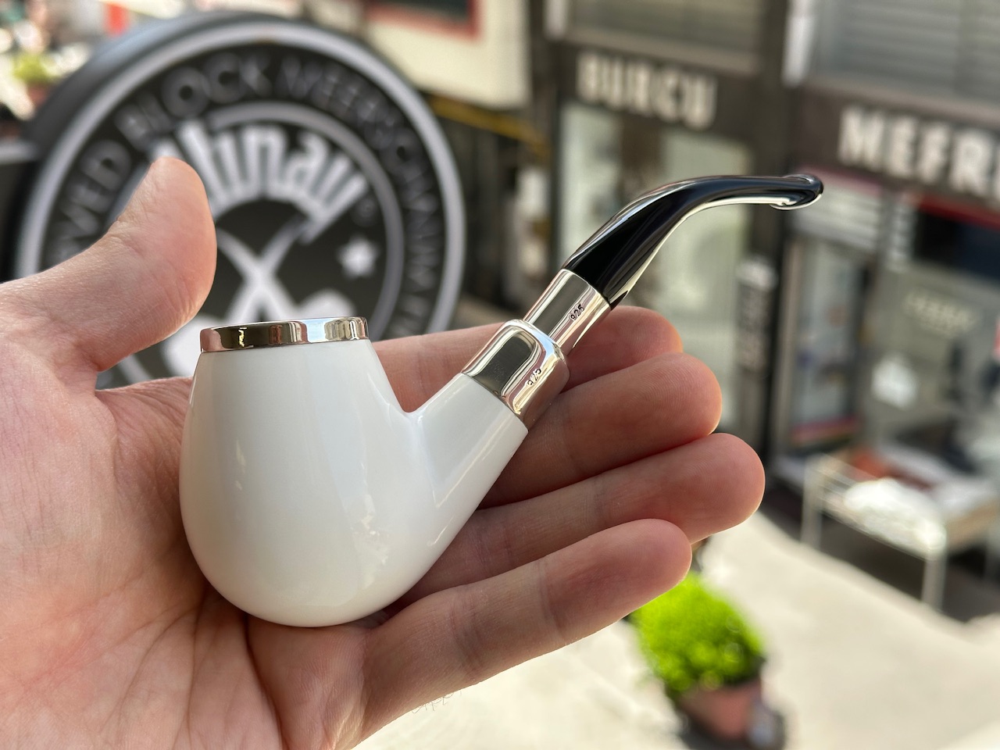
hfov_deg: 39.7
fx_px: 1387
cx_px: 500
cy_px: 375
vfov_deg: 30.3
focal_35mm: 48
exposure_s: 1/858
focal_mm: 6.86
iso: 64
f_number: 1.78
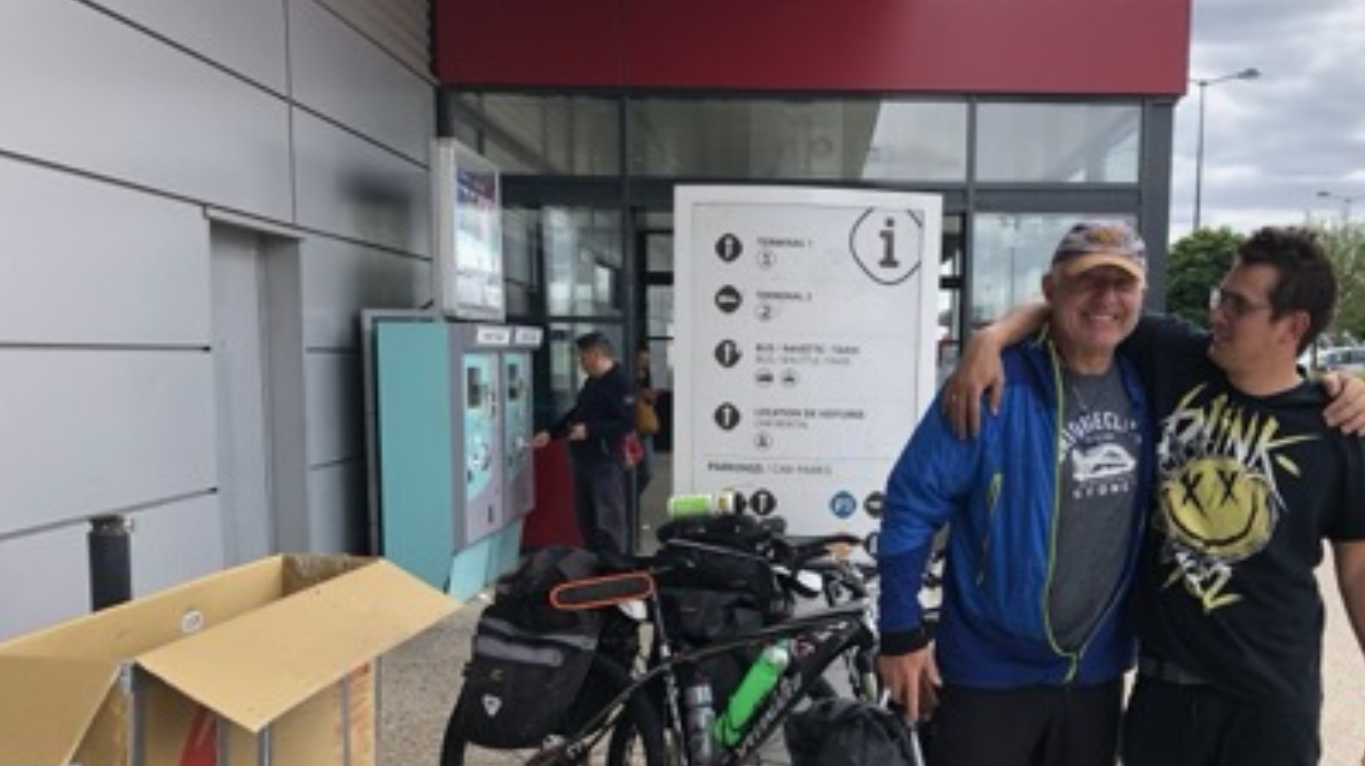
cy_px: 563
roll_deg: +0.1
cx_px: 863
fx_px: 1447
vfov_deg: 29.3
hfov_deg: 49.9
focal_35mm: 40
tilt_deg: -6.5
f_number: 1.8
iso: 20
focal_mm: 4
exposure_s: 1/495
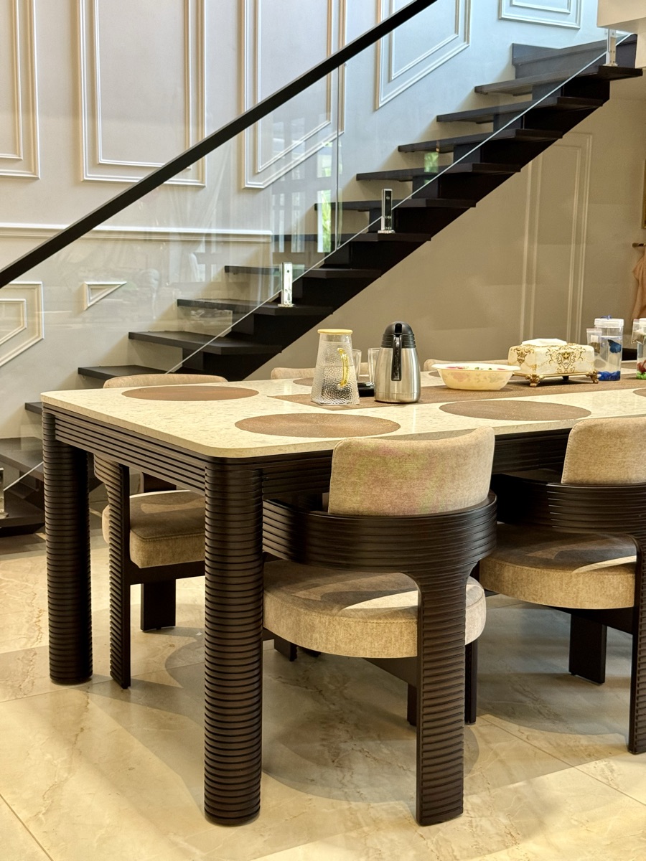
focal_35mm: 48
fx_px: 1194
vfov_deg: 39.7
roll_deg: -1.3
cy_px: 430
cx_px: 323
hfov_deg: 30.3
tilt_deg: -8.2
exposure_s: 1/50
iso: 125
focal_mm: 6.76
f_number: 1.78
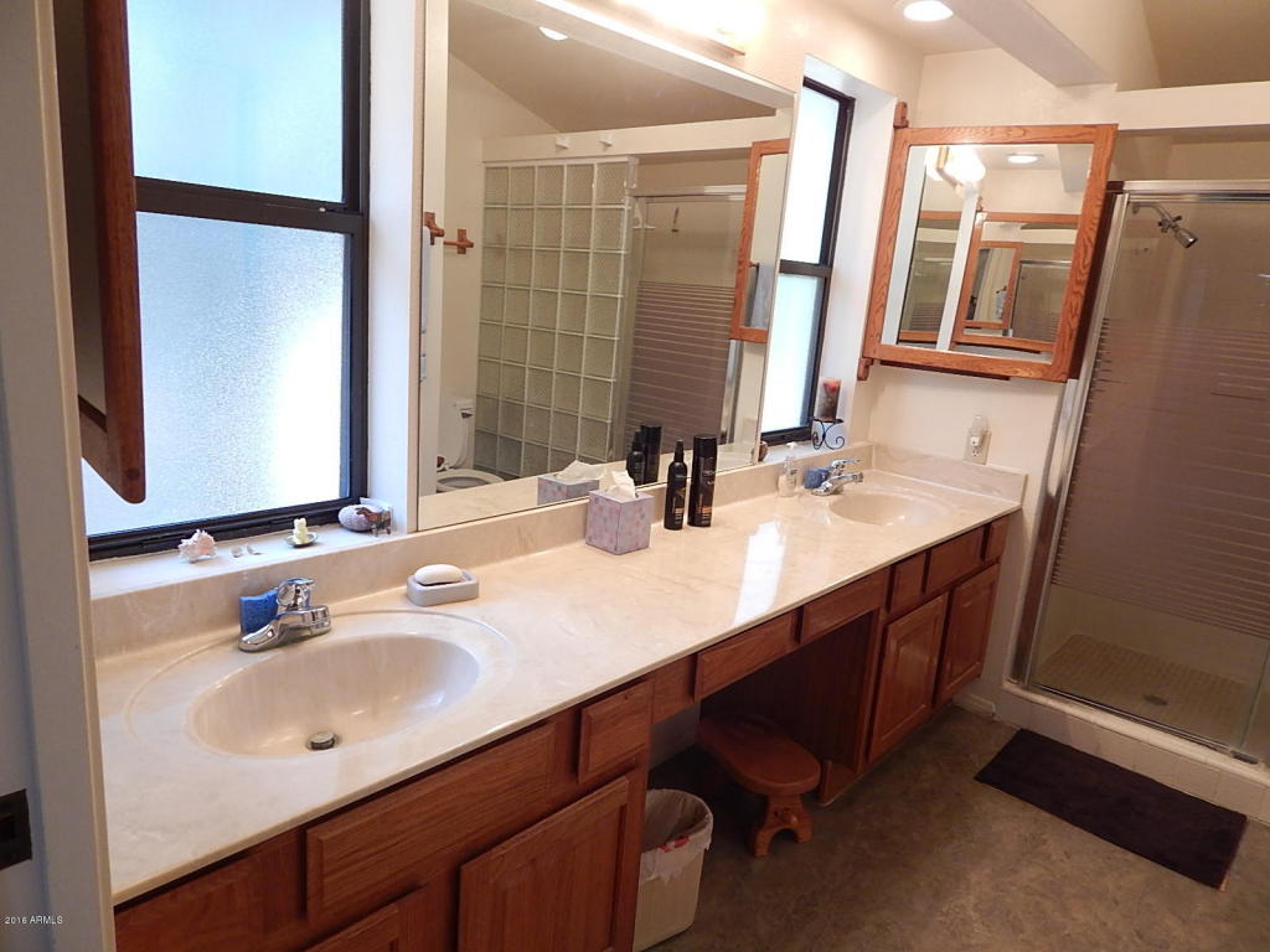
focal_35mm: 23
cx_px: 635
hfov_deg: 73.9
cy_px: 476
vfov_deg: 58.9
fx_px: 844
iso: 200
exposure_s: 1/30
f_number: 3
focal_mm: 4
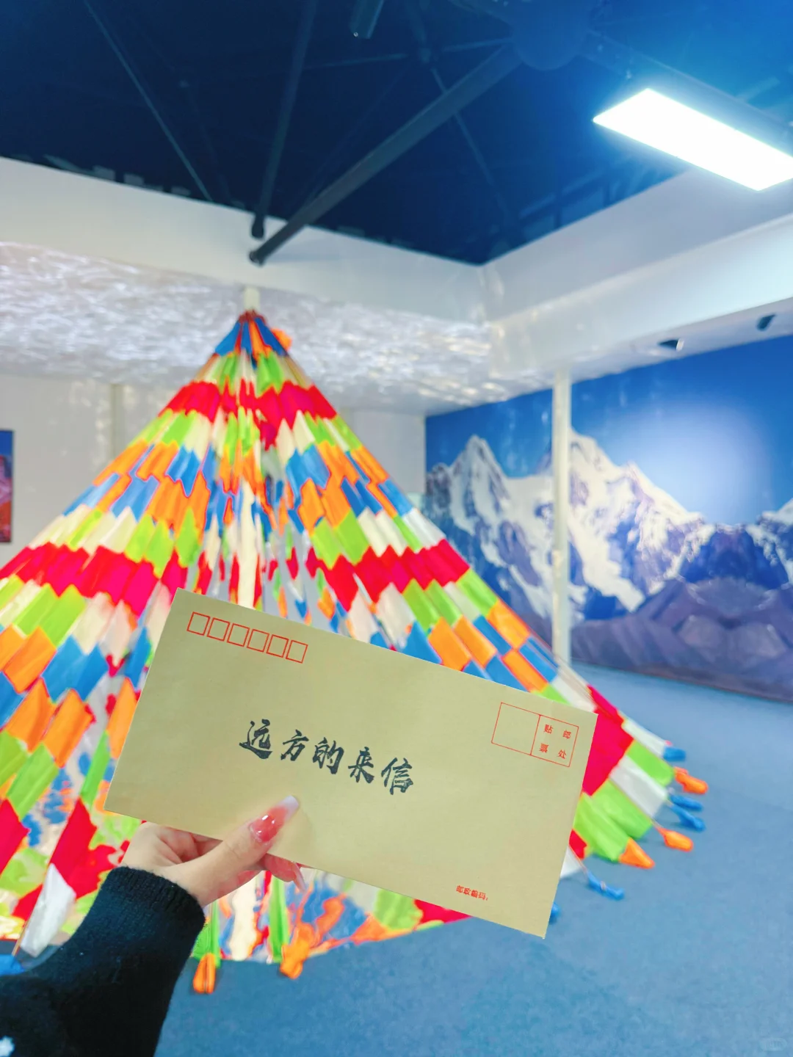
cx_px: 396
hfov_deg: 56.8
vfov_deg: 71.6
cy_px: 528
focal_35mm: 24
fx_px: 733
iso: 200
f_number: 1.78
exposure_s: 1/96
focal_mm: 6.76
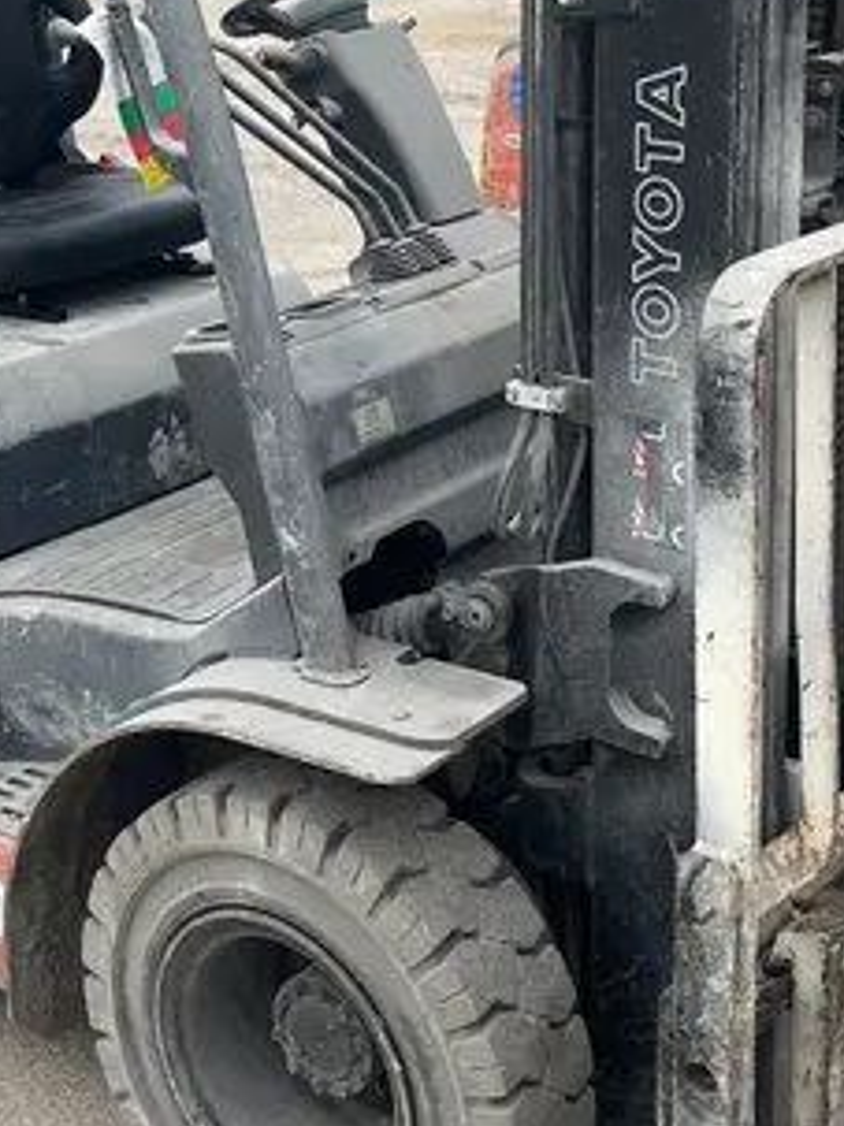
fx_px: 2050
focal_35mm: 63
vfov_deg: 30.1
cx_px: 398
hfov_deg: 23.3
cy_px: 236
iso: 32
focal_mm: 5.1
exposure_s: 1/122
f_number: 1.6
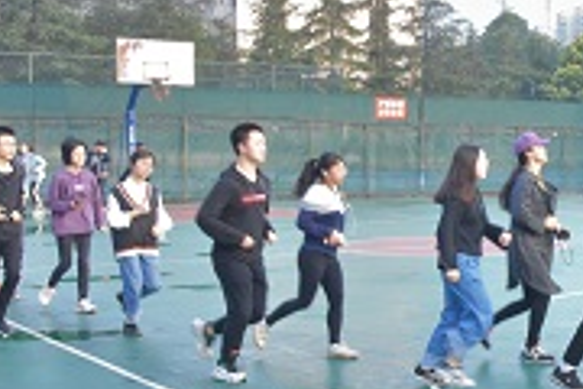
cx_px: 641
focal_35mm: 75
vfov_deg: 18.2
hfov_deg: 25.1
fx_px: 1214
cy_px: 245
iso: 1000
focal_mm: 18
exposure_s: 1/80
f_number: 8
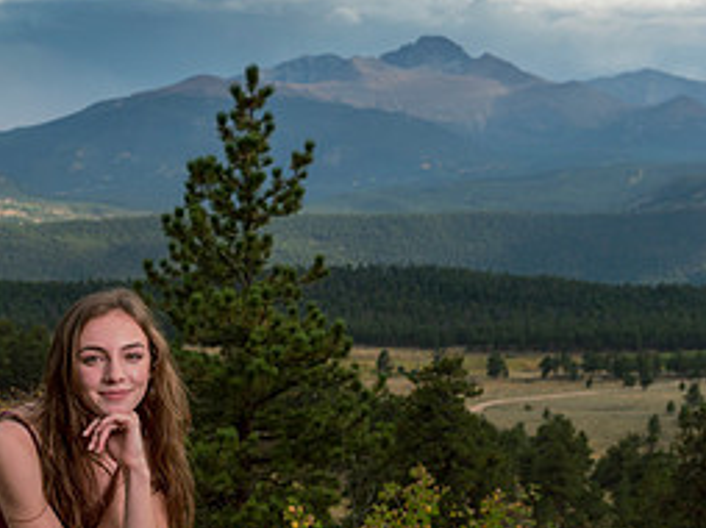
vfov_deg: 21.9
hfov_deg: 29.2
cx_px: 225
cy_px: 440
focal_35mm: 66
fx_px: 1345
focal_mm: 30
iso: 100
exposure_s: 1/500
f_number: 5
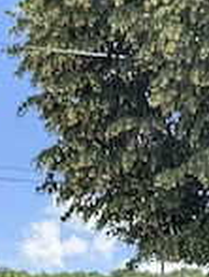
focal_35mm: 130
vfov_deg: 12.6
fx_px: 1042
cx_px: 83
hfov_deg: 11.4
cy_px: 611
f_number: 1.85
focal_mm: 6.81
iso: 36
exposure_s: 1/1667
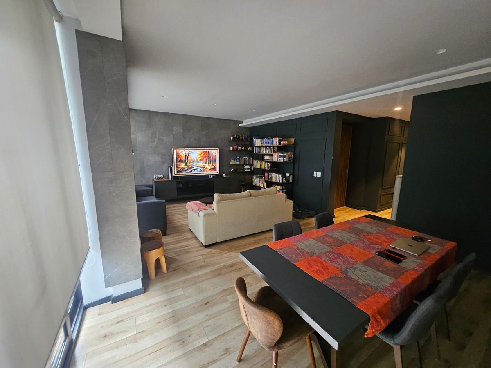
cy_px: 184
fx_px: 184
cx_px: 246
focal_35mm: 13
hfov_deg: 106.2
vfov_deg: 89.9
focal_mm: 1.7
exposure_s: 1/30
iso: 320
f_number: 2.2
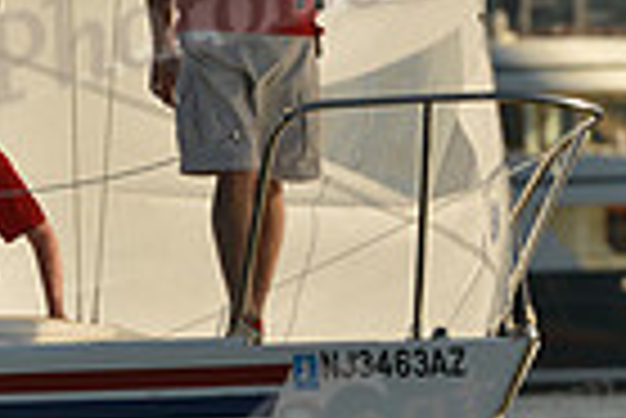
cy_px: 285
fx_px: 25362
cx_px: -248
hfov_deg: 1.4
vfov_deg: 0.9
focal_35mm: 1457
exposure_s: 1/1000
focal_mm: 350
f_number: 7.1
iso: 200
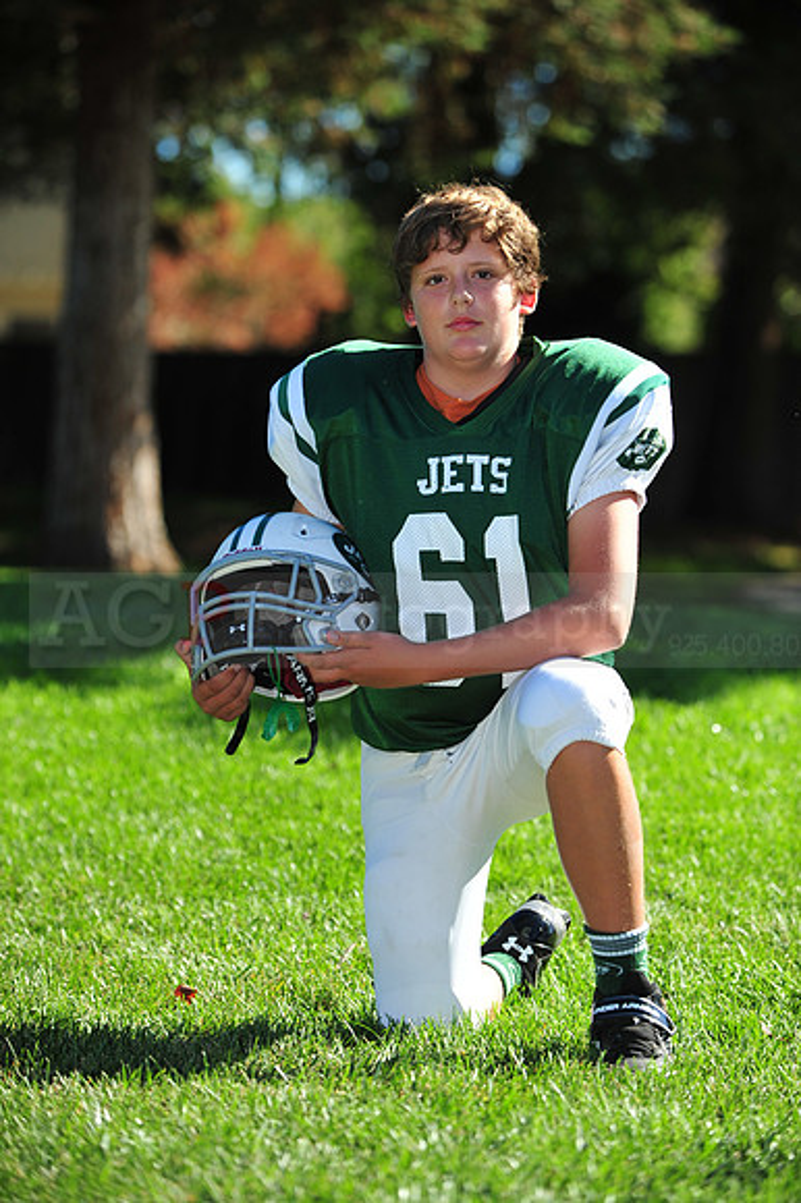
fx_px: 5179
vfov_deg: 13.3
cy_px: 602
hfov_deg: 8.8
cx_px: 400
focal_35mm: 155
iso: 400
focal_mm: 155
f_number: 4.5
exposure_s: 1/2000
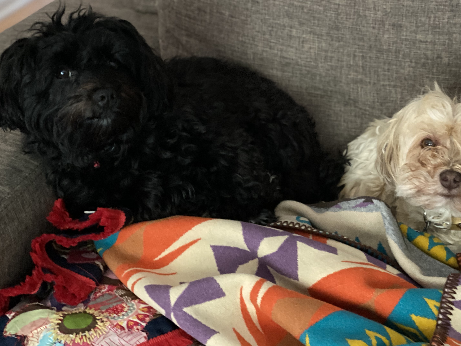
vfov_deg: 20.1
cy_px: 119
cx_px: 309
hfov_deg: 26.5
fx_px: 972
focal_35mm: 73
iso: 500
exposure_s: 1/15
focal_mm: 6
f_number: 2
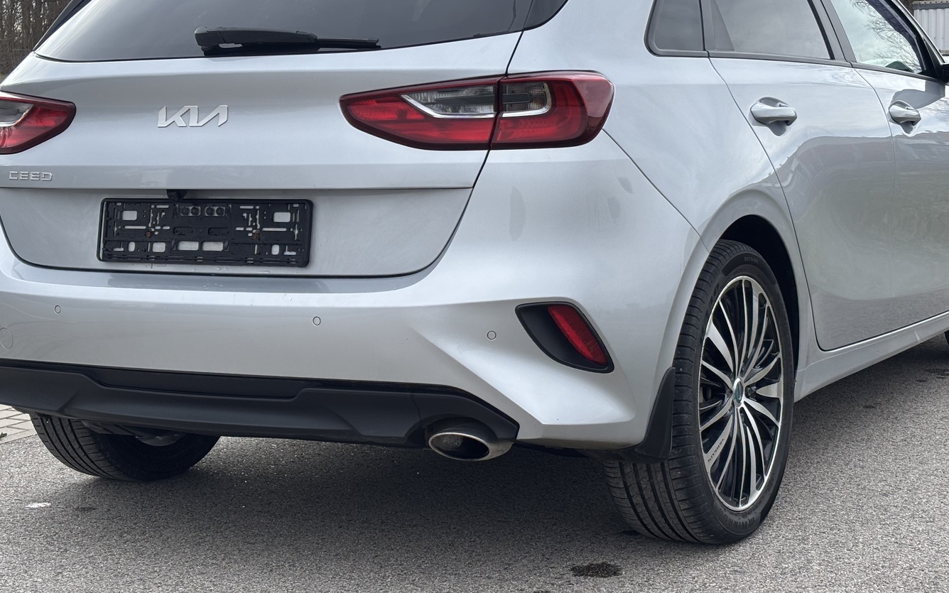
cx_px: 496
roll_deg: -0.3
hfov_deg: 31.1
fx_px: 1707
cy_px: 254
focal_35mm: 66
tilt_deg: -4.8
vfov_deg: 19.7
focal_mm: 5.96
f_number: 1.6
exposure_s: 1/1164
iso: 32
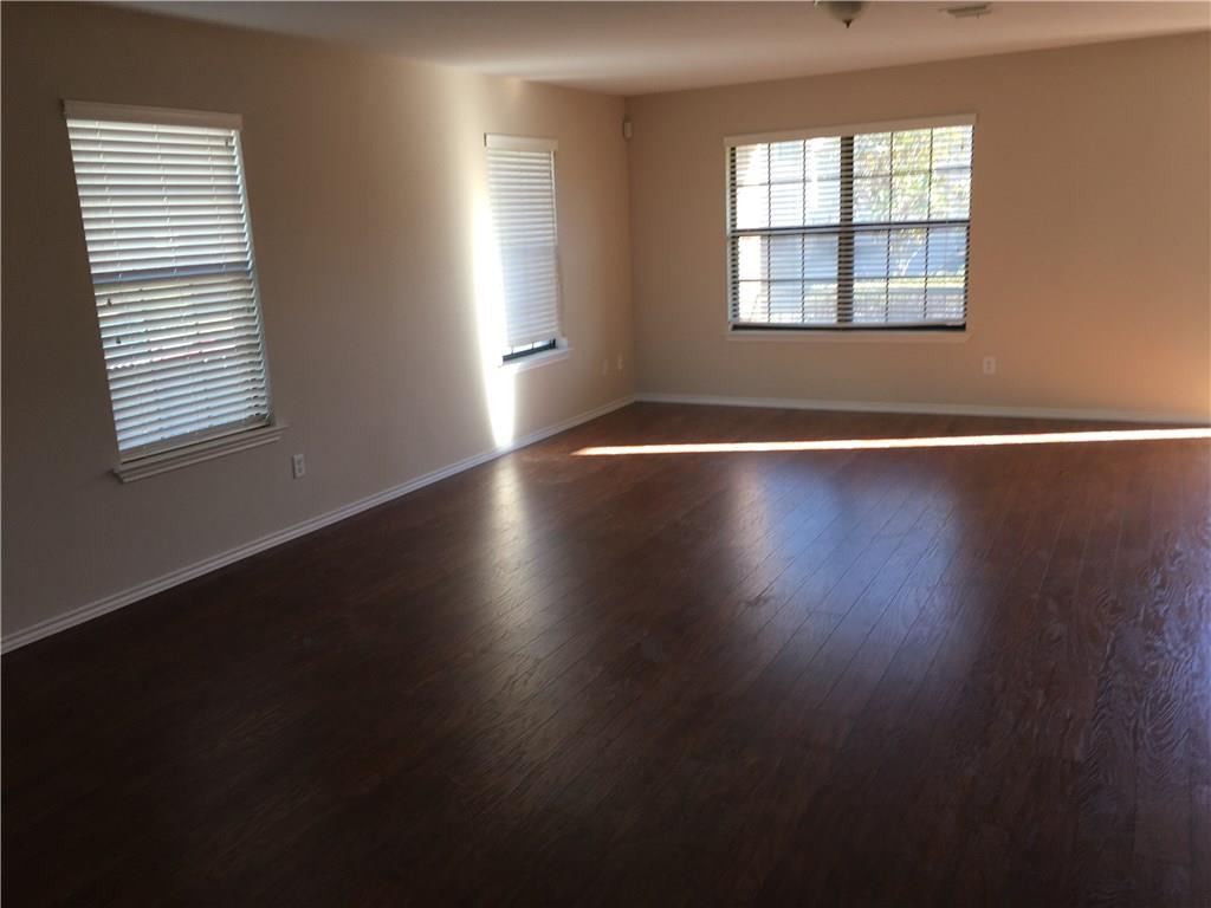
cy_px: 454
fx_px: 1015
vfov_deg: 48.2
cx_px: 606
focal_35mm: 29
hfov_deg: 61.7
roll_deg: +3.8
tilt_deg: -13.5
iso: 25
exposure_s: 1/40
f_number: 2.2
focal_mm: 4.15
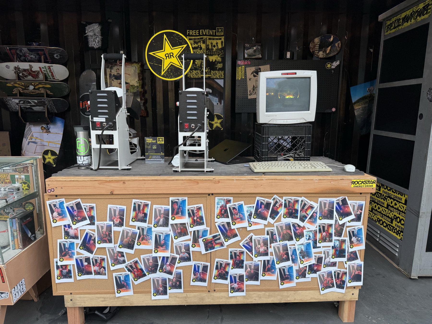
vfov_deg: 56.8
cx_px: 216
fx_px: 300
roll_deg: +1.1
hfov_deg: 71.6
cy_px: 162
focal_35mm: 24
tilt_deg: -9.9
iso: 80
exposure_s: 1/501
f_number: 1.78
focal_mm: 6.76
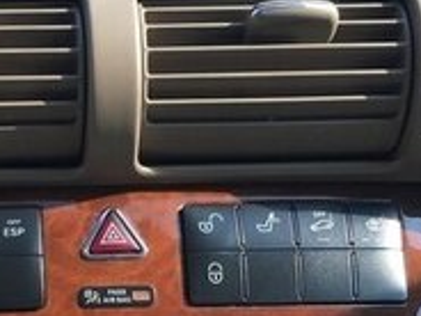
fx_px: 1265
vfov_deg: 13.7
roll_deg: -0.9
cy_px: 418
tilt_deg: -22.7
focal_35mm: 104
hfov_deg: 18.5
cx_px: 21
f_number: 2.2
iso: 25
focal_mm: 4.15
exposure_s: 1/356
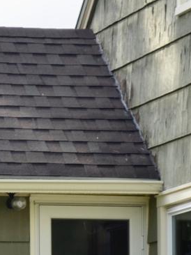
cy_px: 525
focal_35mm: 299
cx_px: -31
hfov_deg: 4.9
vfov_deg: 6.4
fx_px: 2202
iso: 100
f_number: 5.6
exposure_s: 1/200
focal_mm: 38
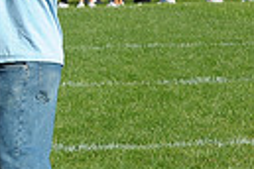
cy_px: 67
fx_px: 2596
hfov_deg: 5.4
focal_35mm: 368
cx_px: -315
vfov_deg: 3.7
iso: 360
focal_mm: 82
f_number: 6.3
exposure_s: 1/1000
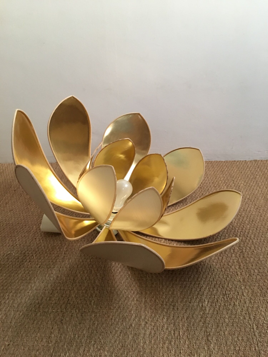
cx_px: 134
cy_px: 178
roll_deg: +2.8
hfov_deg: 48.2
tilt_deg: -31.9
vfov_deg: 61.7
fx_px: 299
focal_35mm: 29
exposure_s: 1/17
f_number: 2.2
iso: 200
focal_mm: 4.15
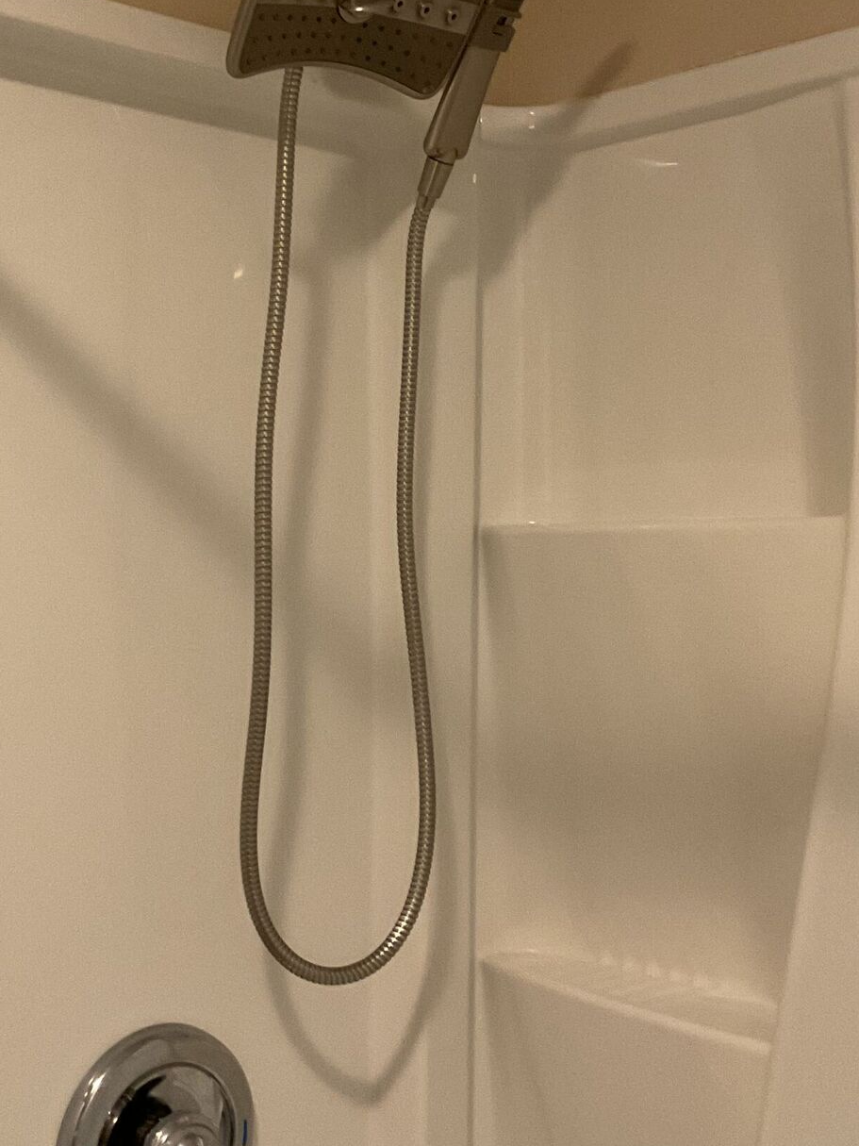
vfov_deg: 34.9
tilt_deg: +2.9
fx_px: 1820
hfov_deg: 26.5
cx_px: 377
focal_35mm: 55
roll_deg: -1.9
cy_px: 490
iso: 250
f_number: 1.8
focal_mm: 3
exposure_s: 1/50
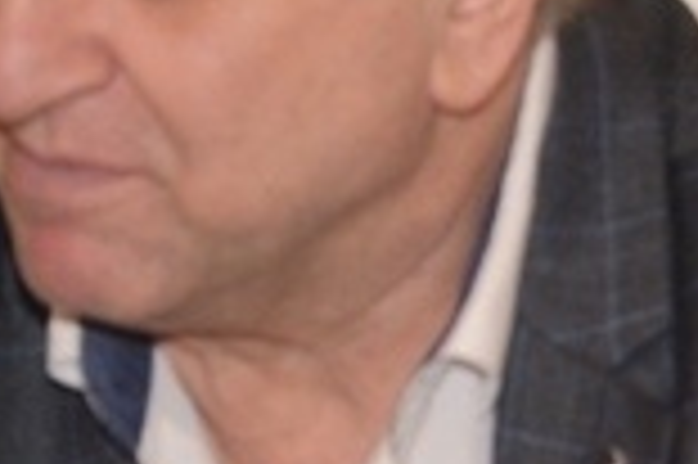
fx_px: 8969
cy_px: 257
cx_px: 428
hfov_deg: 4.5
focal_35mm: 463
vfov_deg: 3.0
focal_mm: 75
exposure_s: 1/50
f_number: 5.6
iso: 640
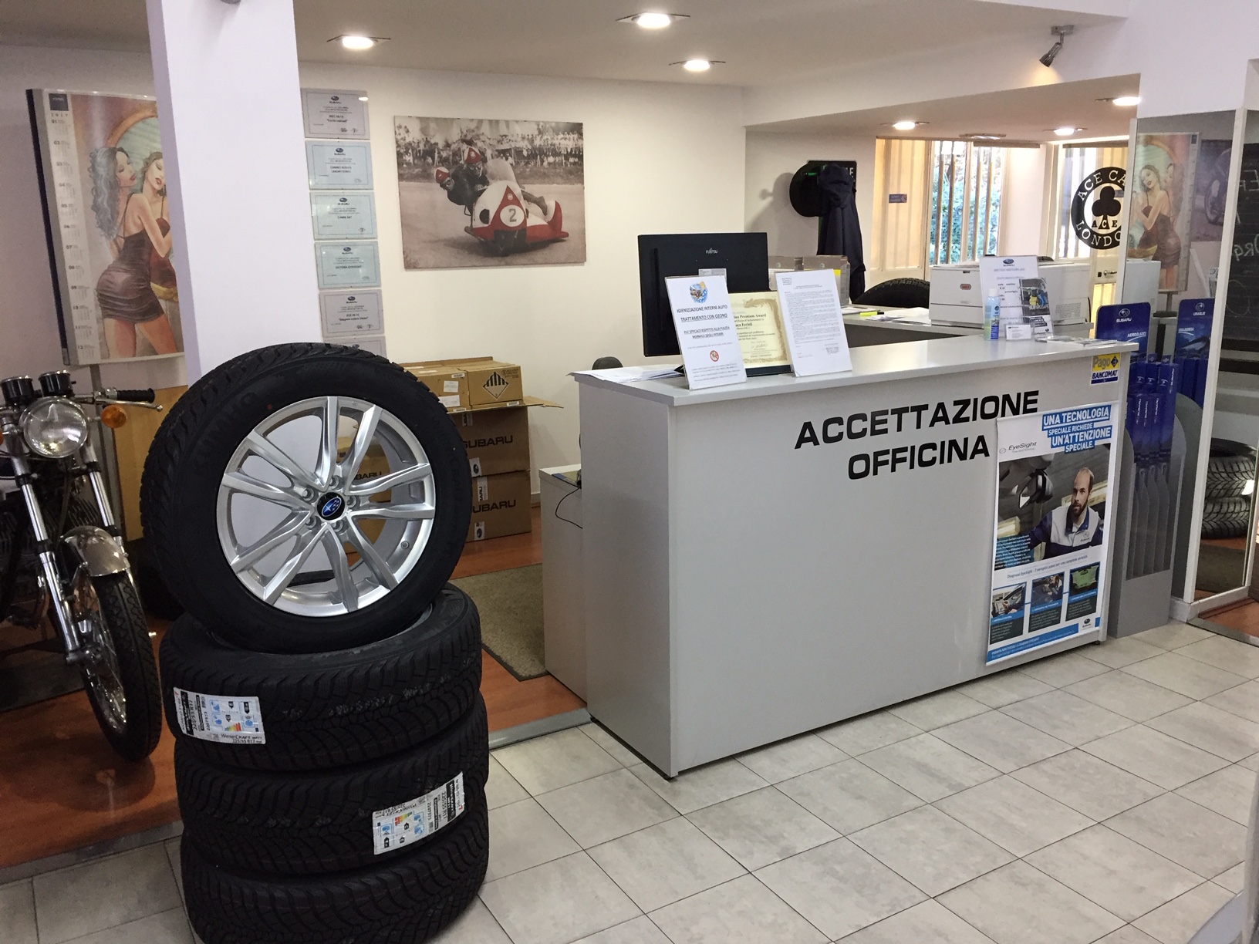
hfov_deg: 61.7
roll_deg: -1.1
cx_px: 630
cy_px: 472
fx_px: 1055
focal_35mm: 29
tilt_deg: -14.8
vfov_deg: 48.2
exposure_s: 1/33
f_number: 2.2
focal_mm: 4.15
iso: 160
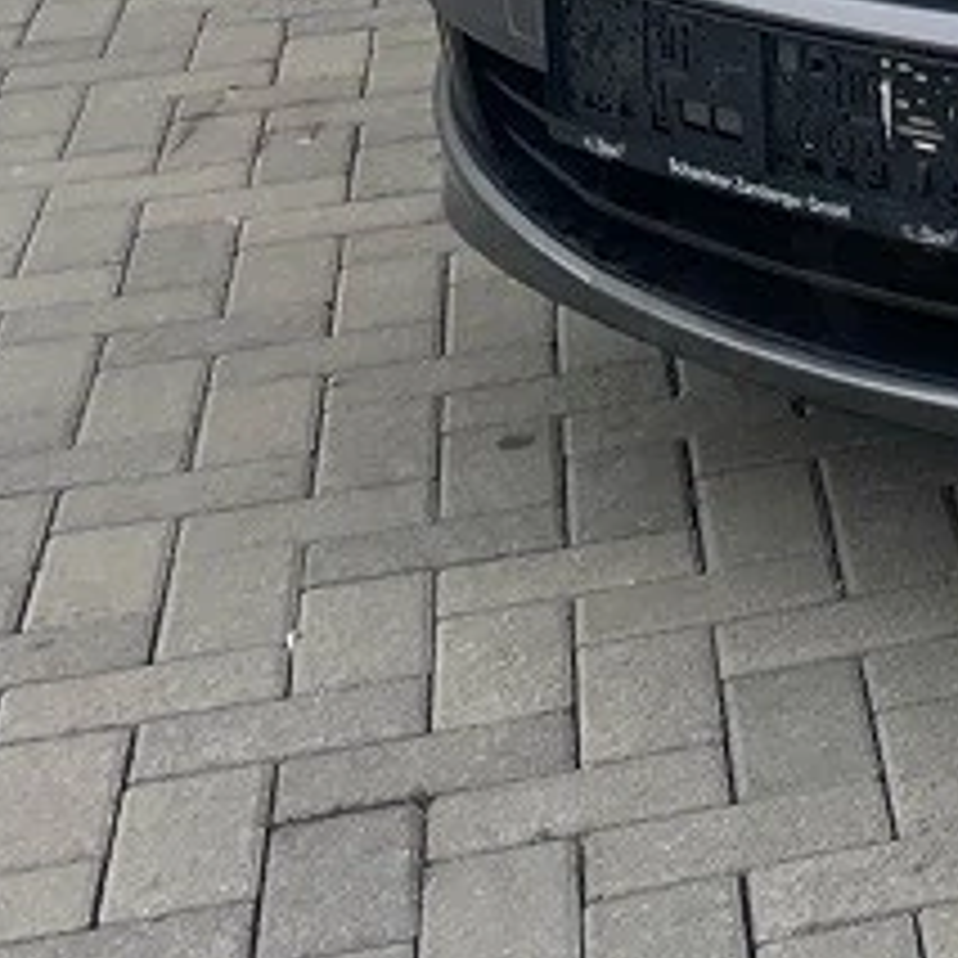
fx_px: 3382
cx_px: 1979
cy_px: -643
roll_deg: +0.5
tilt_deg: -4.3
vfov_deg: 14.6
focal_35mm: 108
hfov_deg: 13.5
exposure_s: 1/1304
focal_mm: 4.2
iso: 32
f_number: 1.6
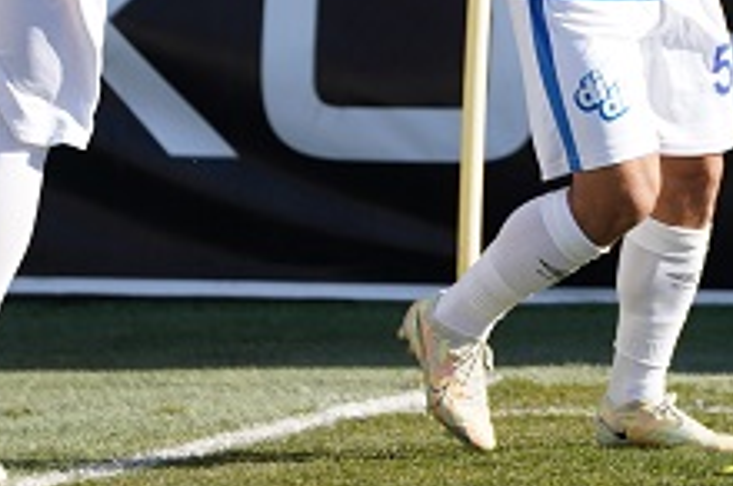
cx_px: 526
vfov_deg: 1.7
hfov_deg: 2.6
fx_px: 16001
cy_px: -166
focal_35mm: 787
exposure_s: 1/2000
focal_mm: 288
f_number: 5.6
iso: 800
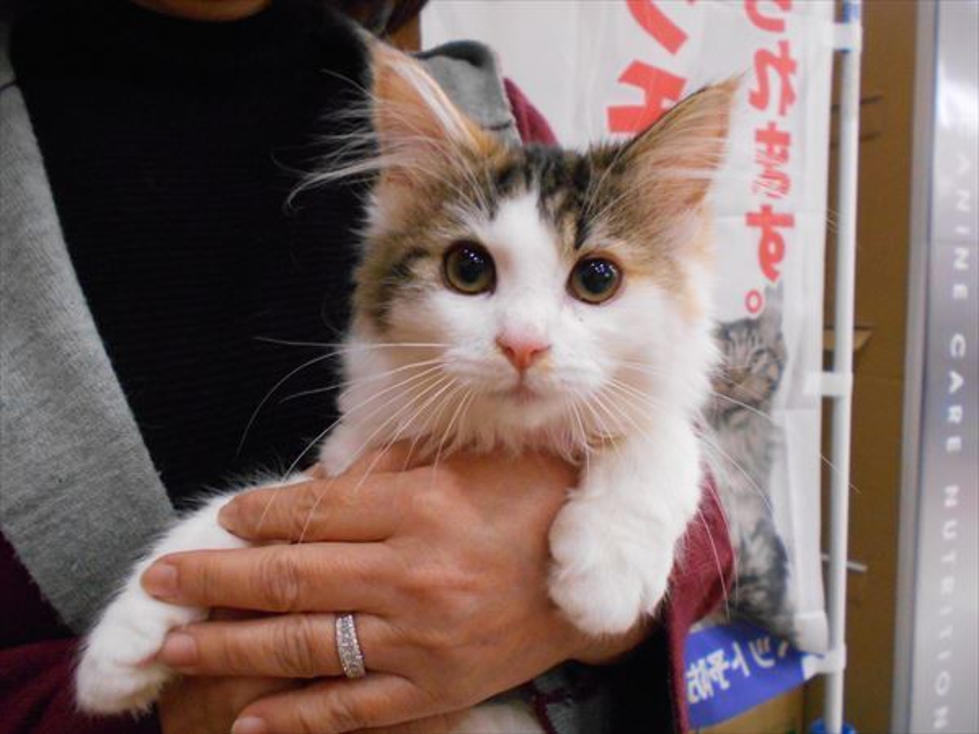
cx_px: 490
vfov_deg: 46.8
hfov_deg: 60.0
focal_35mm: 30
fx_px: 848
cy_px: 367
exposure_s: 1/60
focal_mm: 5.1
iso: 800
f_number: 3.4
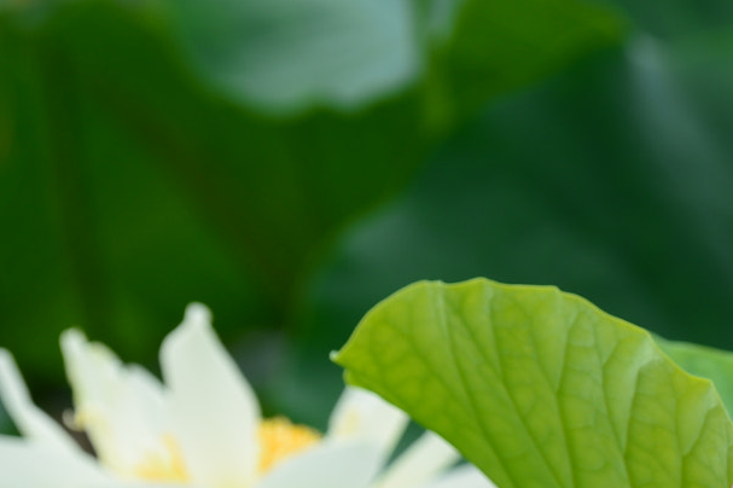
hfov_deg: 2.3
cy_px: 518
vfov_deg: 1.5
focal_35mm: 911
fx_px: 18538
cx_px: 968
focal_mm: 270
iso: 100
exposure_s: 1/125
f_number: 8
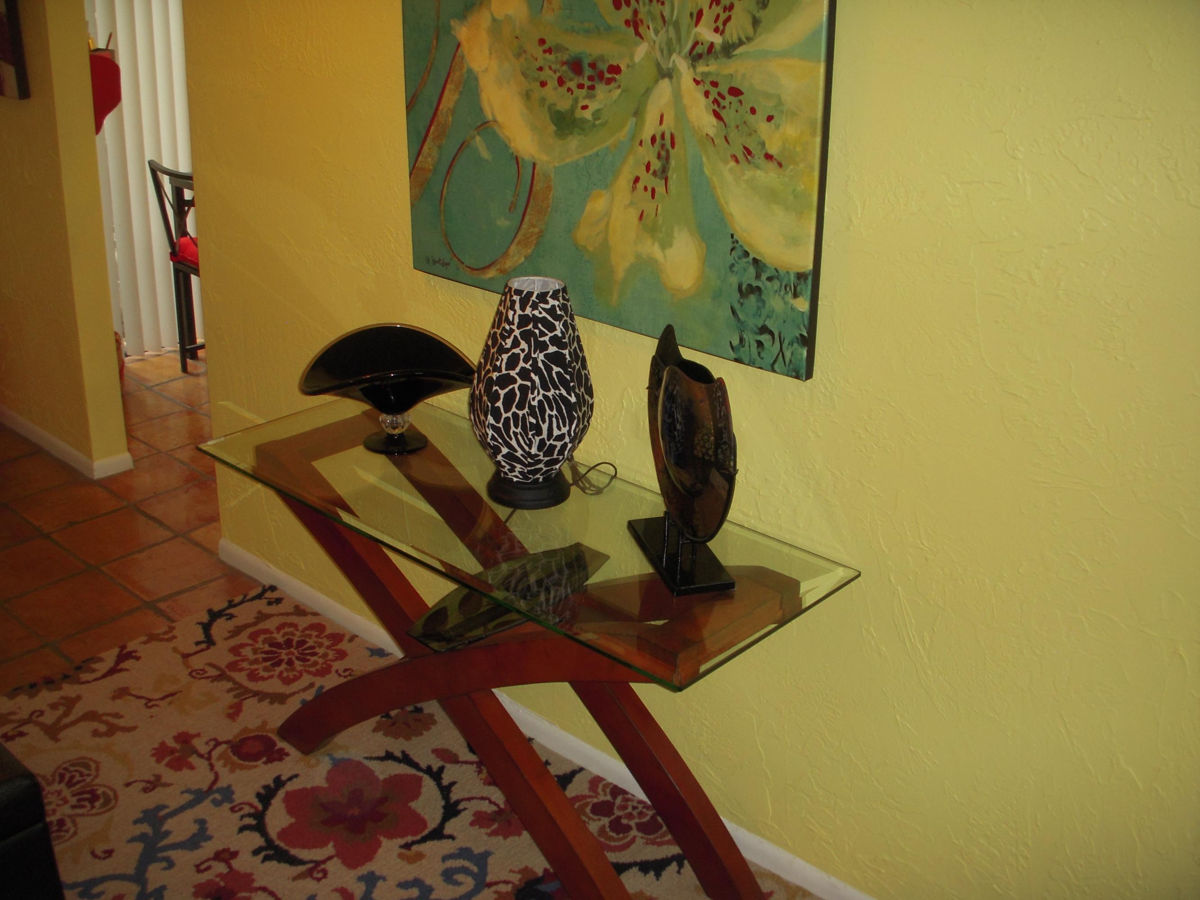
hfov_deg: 49.0
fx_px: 1317
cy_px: 450
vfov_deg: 37.7
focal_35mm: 38
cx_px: 600
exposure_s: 1/40
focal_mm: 6.3
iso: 125
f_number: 3.3
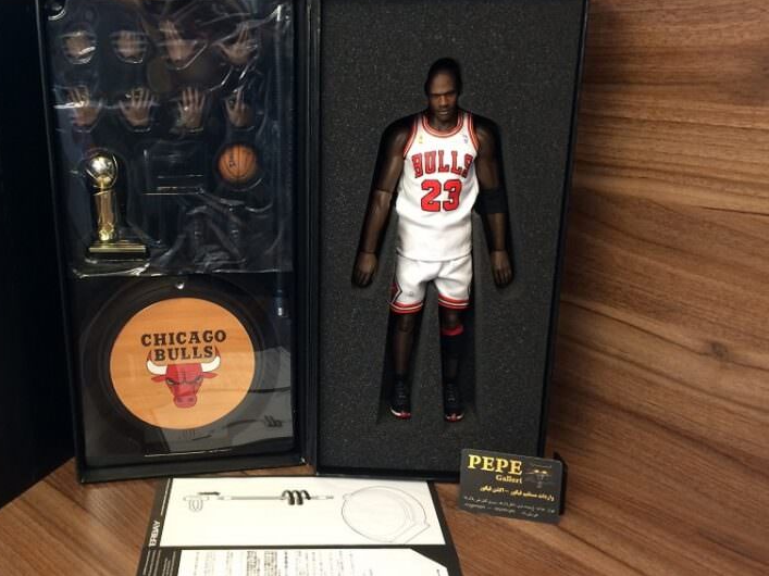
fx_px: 911
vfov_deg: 35.1
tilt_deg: -20.5
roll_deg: -1.6
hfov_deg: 45.2
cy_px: 290
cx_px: 269
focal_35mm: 41
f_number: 2.2
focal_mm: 4.15
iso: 160
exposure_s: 1/33
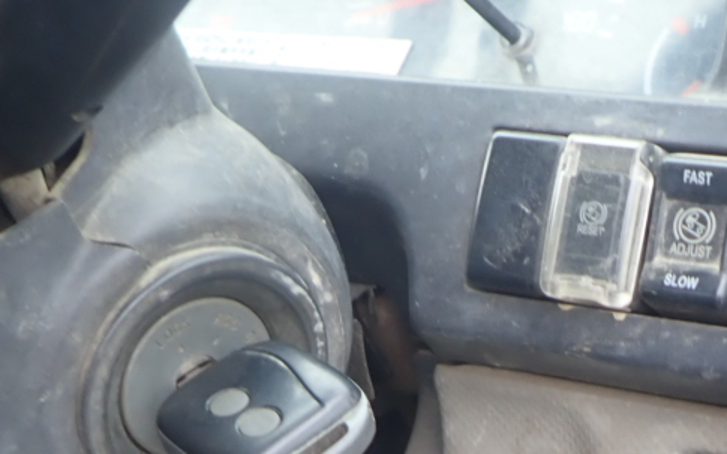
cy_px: 418
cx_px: 625
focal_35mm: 70
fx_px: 1387
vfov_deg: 18.3
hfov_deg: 28.5
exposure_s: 1/80
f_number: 2
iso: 100
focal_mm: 4.5
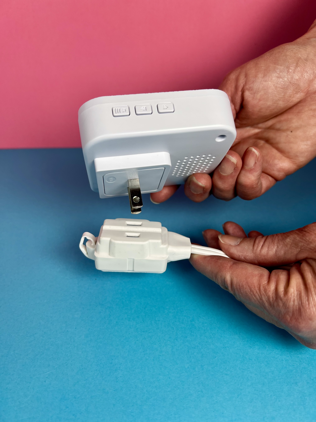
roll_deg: -3.5
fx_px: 316
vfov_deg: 67.3
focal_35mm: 26
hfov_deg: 53.1
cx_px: 158
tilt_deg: -37.7
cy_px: 211
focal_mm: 5.7
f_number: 1.5
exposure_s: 1/152
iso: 40
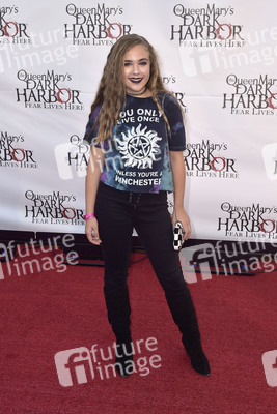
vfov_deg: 50.7
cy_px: 207
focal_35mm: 38
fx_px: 438
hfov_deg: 35.1
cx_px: 138
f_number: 5.6
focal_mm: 38
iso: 200
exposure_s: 1/250
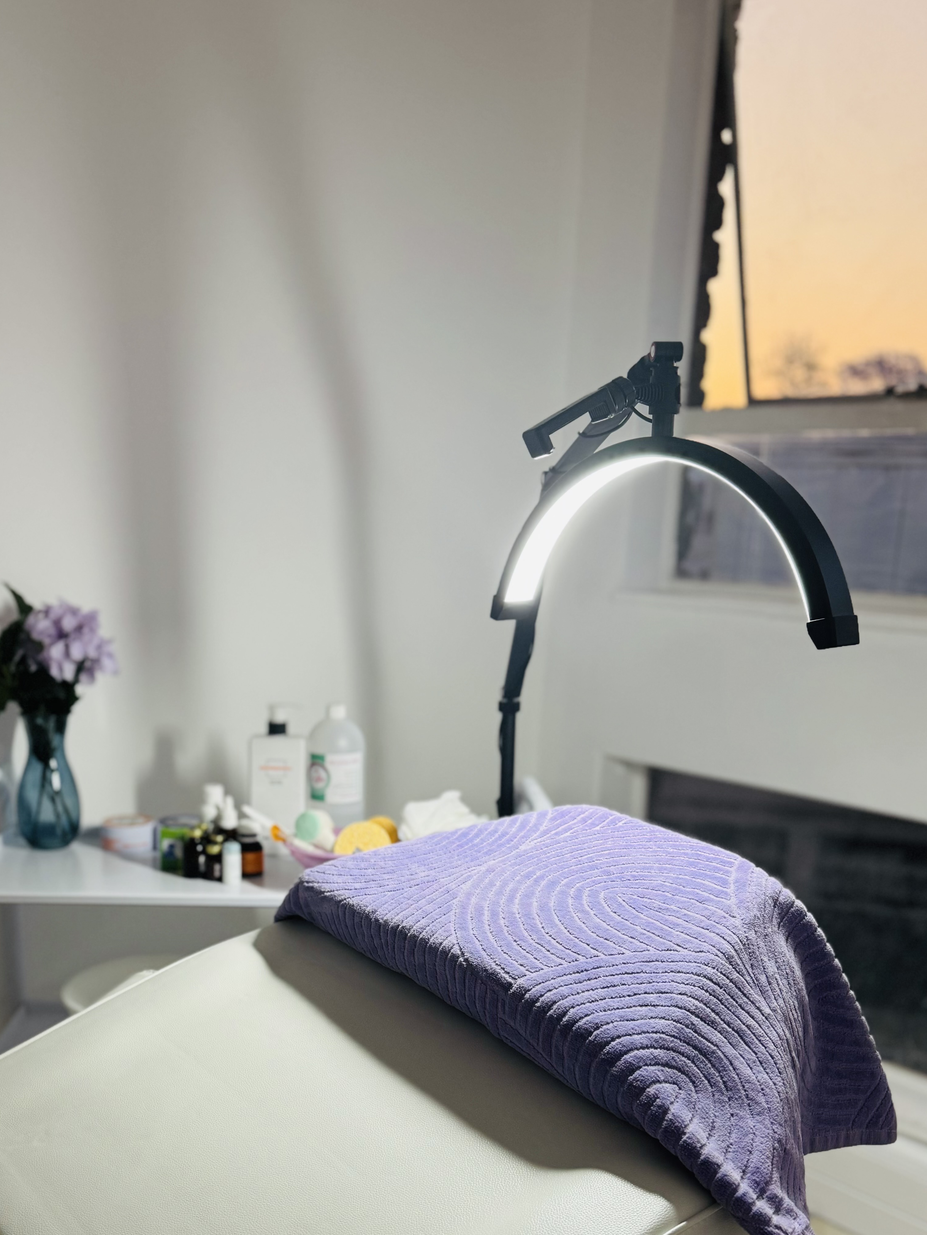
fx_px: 1214
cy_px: 855
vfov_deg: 52.6
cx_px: 346
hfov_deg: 41.5
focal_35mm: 34
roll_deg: -2.0
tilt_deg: -14.6
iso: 125
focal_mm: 6.76
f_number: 1.78
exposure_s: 1/100
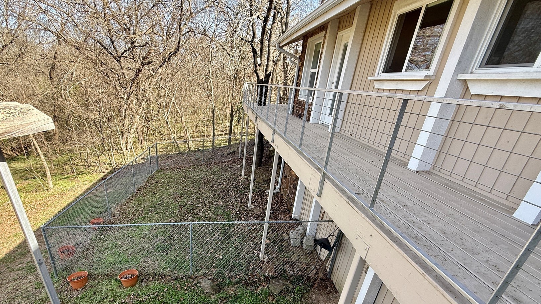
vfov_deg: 59.5
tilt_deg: -25.0
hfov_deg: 92.1
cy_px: 205
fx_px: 258
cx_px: 232
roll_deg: -3.6
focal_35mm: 18
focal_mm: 2.22
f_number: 2.2
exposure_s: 1/241
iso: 50
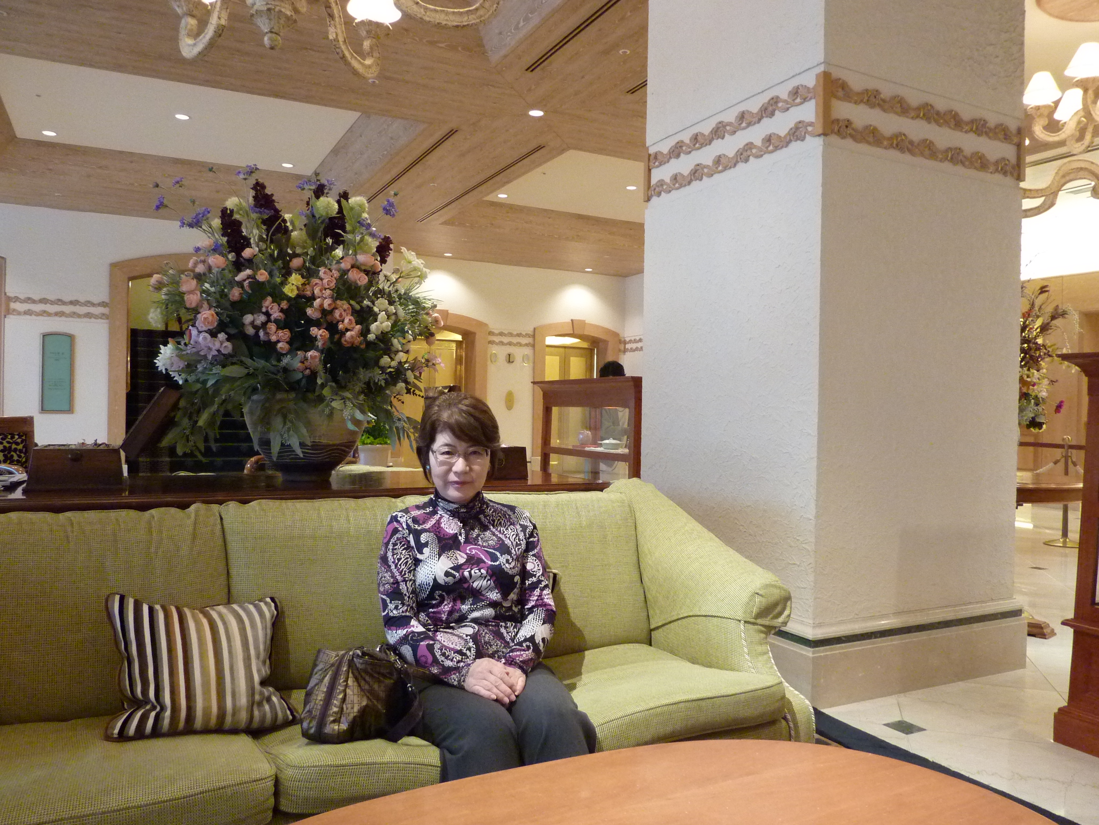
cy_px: 412
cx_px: 550
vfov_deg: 54.9
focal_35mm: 25
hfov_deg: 69.4
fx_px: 794
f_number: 3.3
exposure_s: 1/15
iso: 400
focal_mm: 4.1
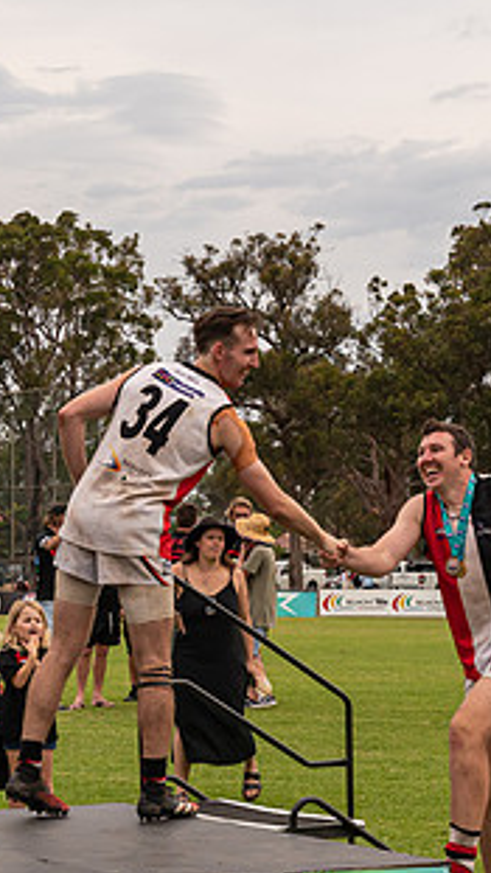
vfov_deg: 18.9
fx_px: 2615
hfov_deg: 10.7
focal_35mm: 113
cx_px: 80
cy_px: 496
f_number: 6.3
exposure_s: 1/400
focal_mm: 34
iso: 400
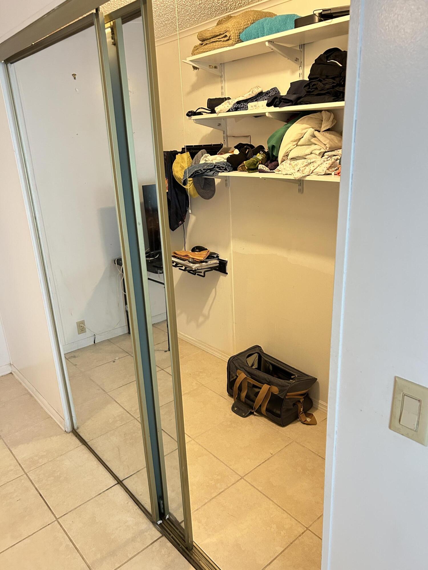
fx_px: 429
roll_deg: +1.6
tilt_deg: -18.6
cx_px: 214
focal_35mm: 26
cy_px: 285
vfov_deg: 67.3
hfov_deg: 53.1
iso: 500
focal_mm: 5.7
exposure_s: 1/40
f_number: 1.5
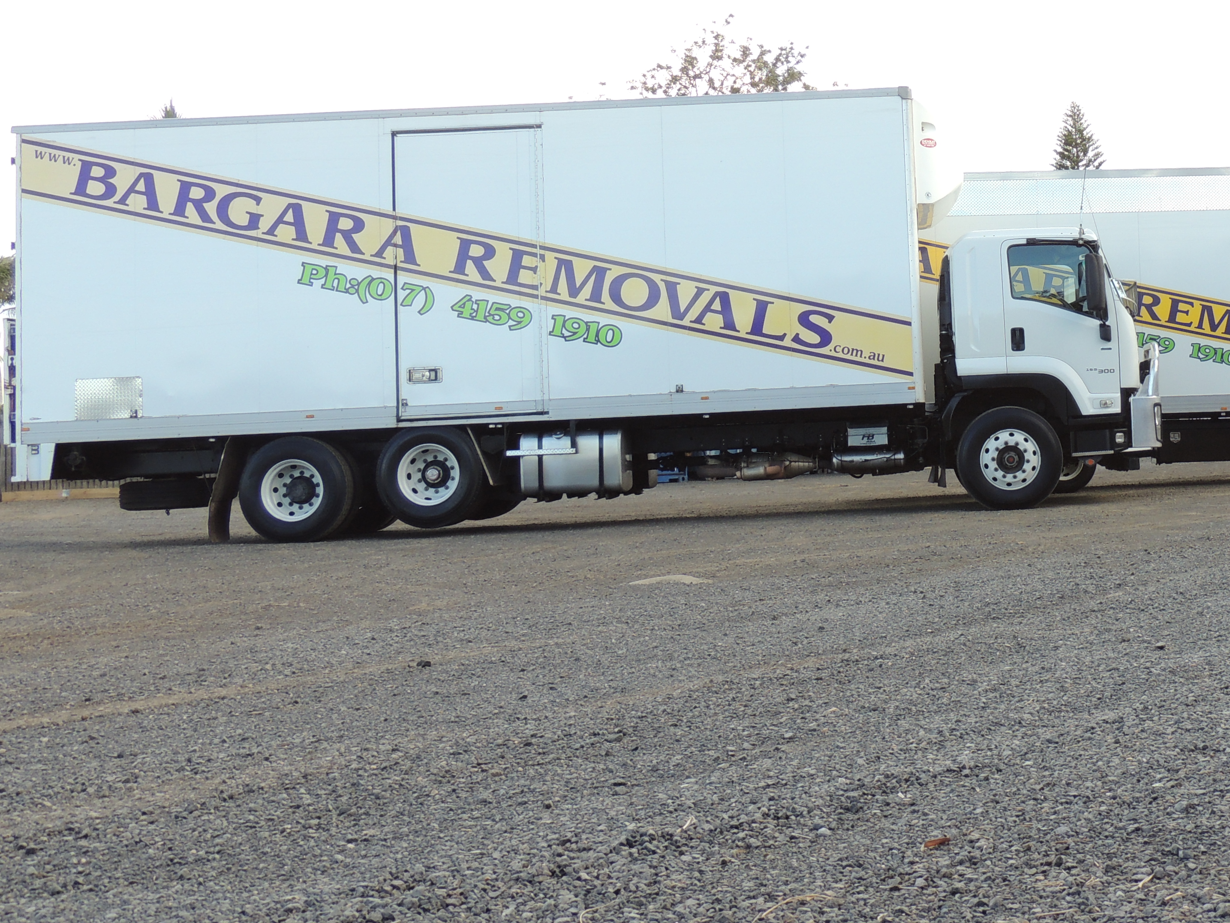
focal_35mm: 53
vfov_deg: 27.2
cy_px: 250
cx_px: 983
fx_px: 1883
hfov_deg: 35.0
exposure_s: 1/160
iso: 100
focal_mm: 5.8
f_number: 3.2
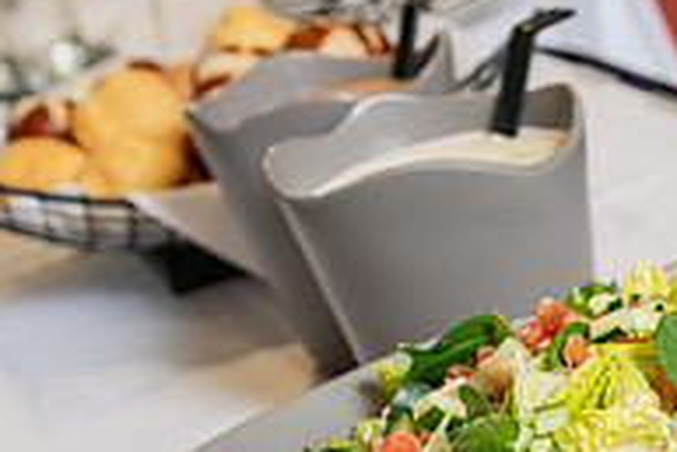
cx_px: 673
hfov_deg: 15.9
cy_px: 545
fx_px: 2371
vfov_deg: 10.7
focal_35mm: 126
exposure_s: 1/80
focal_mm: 42
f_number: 4
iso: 320
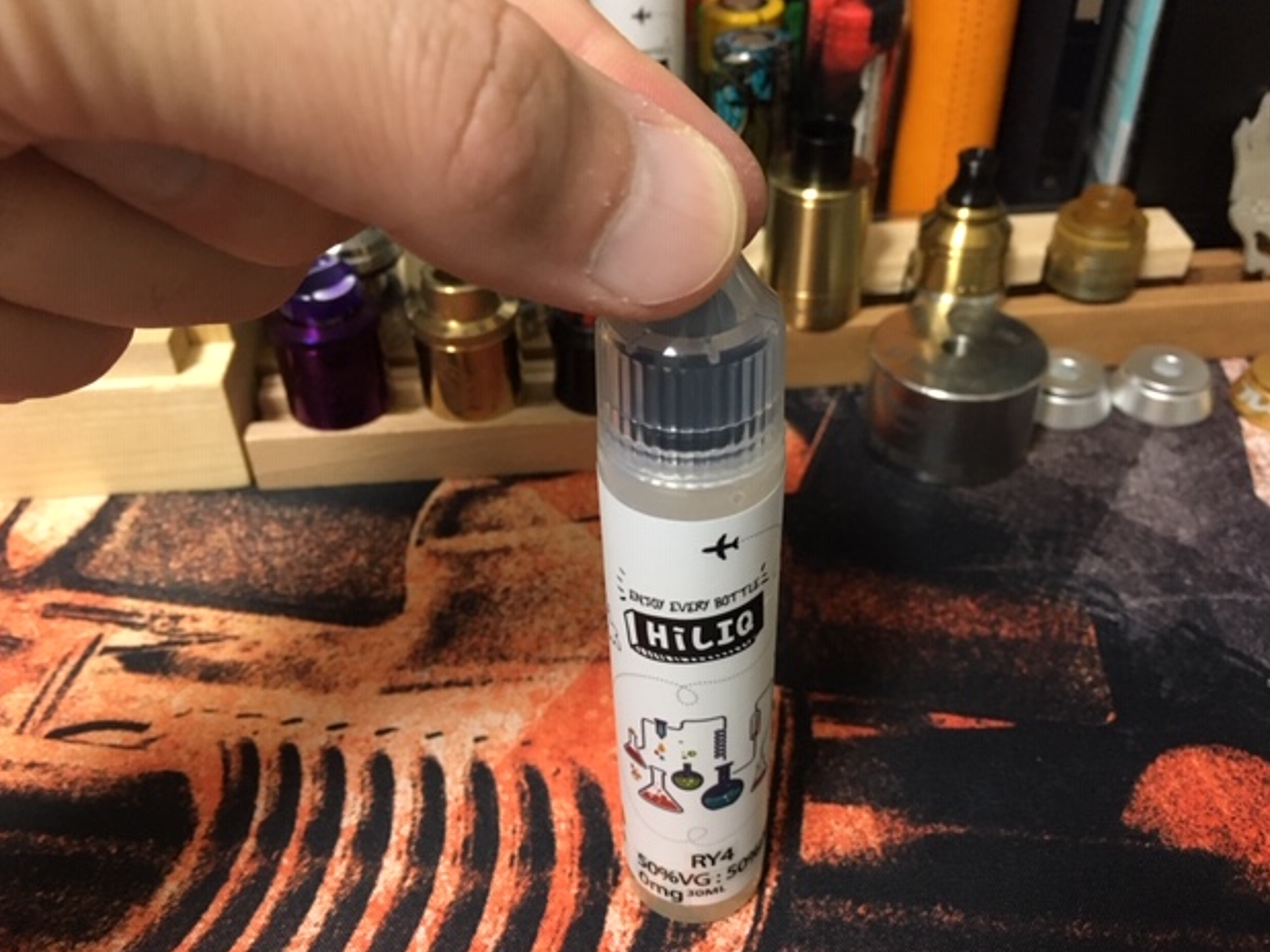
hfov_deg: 60.0
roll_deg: -0.8
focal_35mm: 30
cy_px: 468
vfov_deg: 46.8
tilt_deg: -39.9
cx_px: 642
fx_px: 1100
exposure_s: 1/17
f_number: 2.2
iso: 200
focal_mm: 4.15
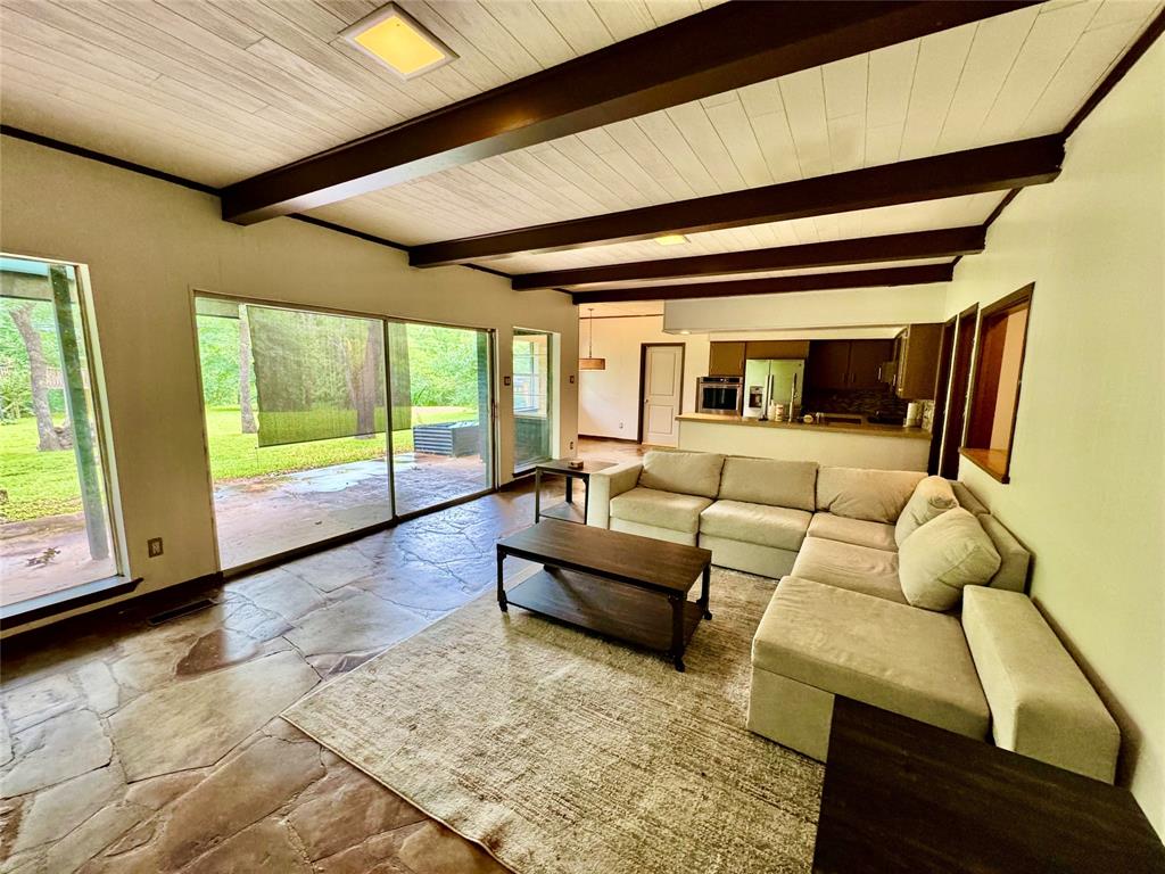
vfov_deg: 85.7
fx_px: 471
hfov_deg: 102.1
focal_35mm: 14
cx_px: 582
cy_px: 437
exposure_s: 1/60
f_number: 2.2
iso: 320
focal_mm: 2.22
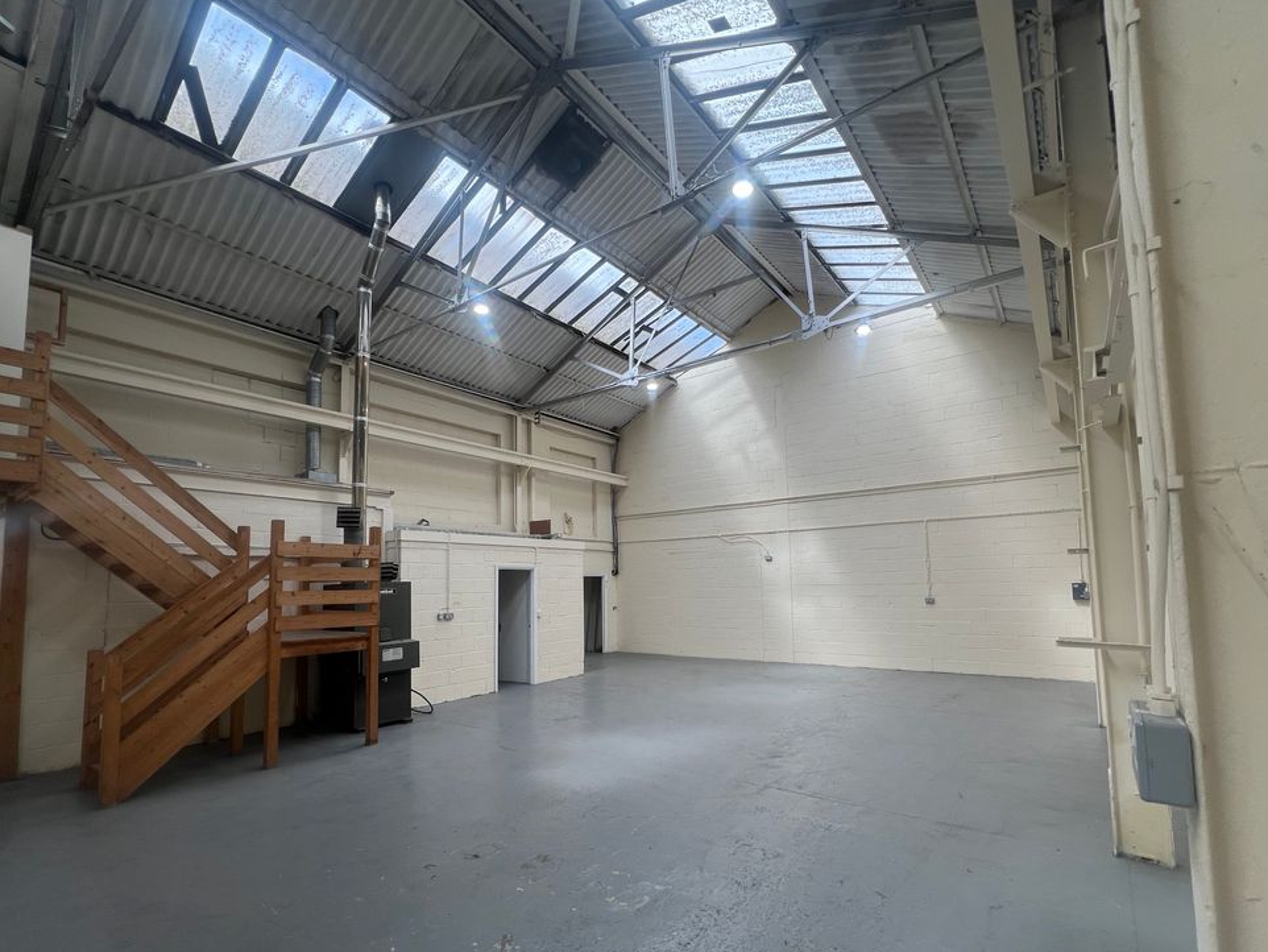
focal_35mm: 15
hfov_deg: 98.1
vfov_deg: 81.4
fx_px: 550
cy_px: 537
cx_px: 656
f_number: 1.8
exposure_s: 1/222
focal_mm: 1.57
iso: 32
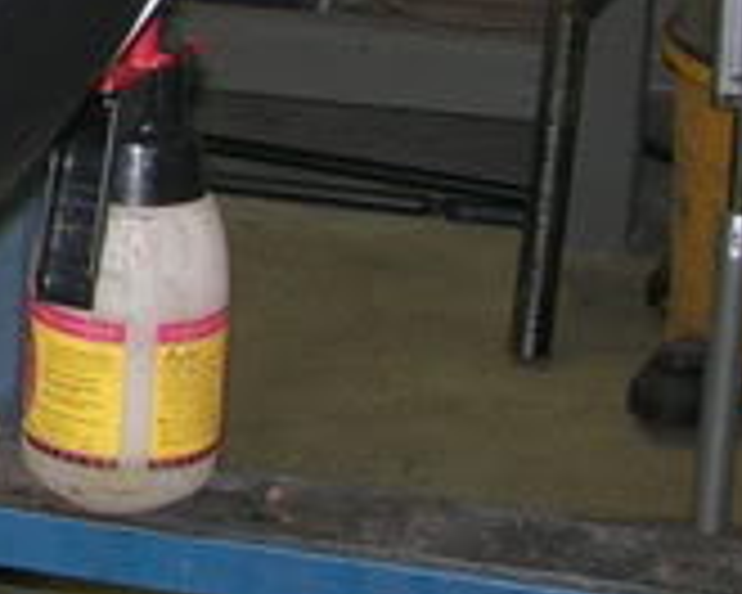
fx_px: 3953
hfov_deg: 9.7
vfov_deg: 8.5
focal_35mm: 180
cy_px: -144
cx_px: -922
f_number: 2.8
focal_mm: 7.8
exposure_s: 1/60.1
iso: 64
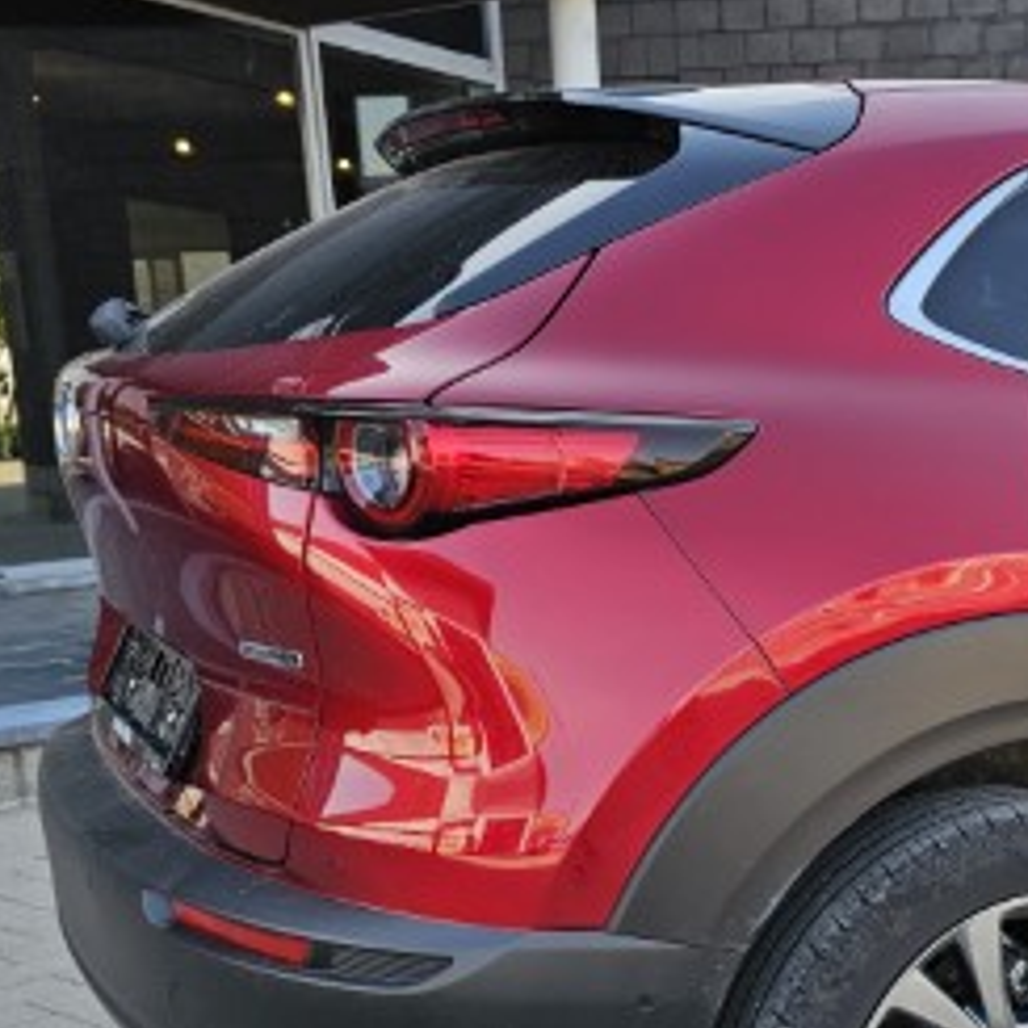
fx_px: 1781
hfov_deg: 29.2
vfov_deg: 31.5
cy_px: 789
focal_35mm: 53
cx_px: 1125
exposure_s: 1/180
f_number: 1.7
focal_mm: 6.3
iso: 16
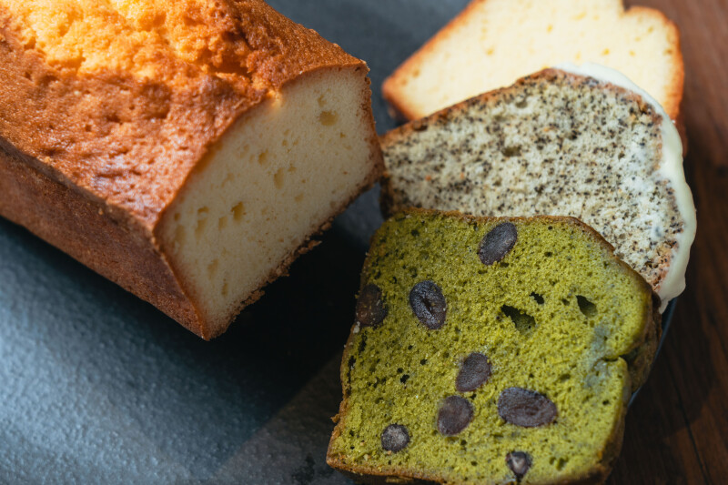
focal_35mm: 105
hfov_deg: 19.5
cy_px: 242
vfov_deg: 13.0
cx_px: 364
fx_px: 2123
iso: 500
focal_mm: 105
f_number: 6.3
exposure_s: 1/60
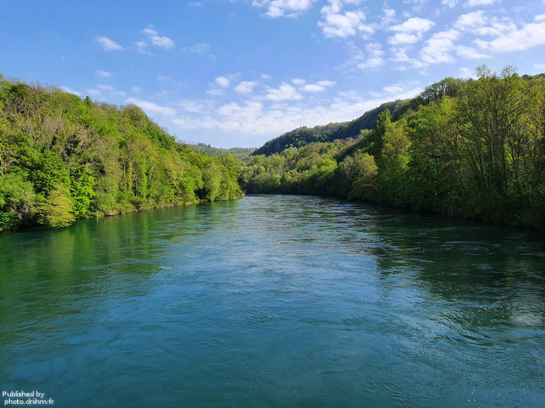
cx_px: 272
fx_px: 409
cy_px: 204
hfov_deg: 67.3
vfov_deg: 53.1
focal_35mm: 26
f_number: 2.4
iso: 50
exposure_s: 1/1120
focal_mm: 4.32
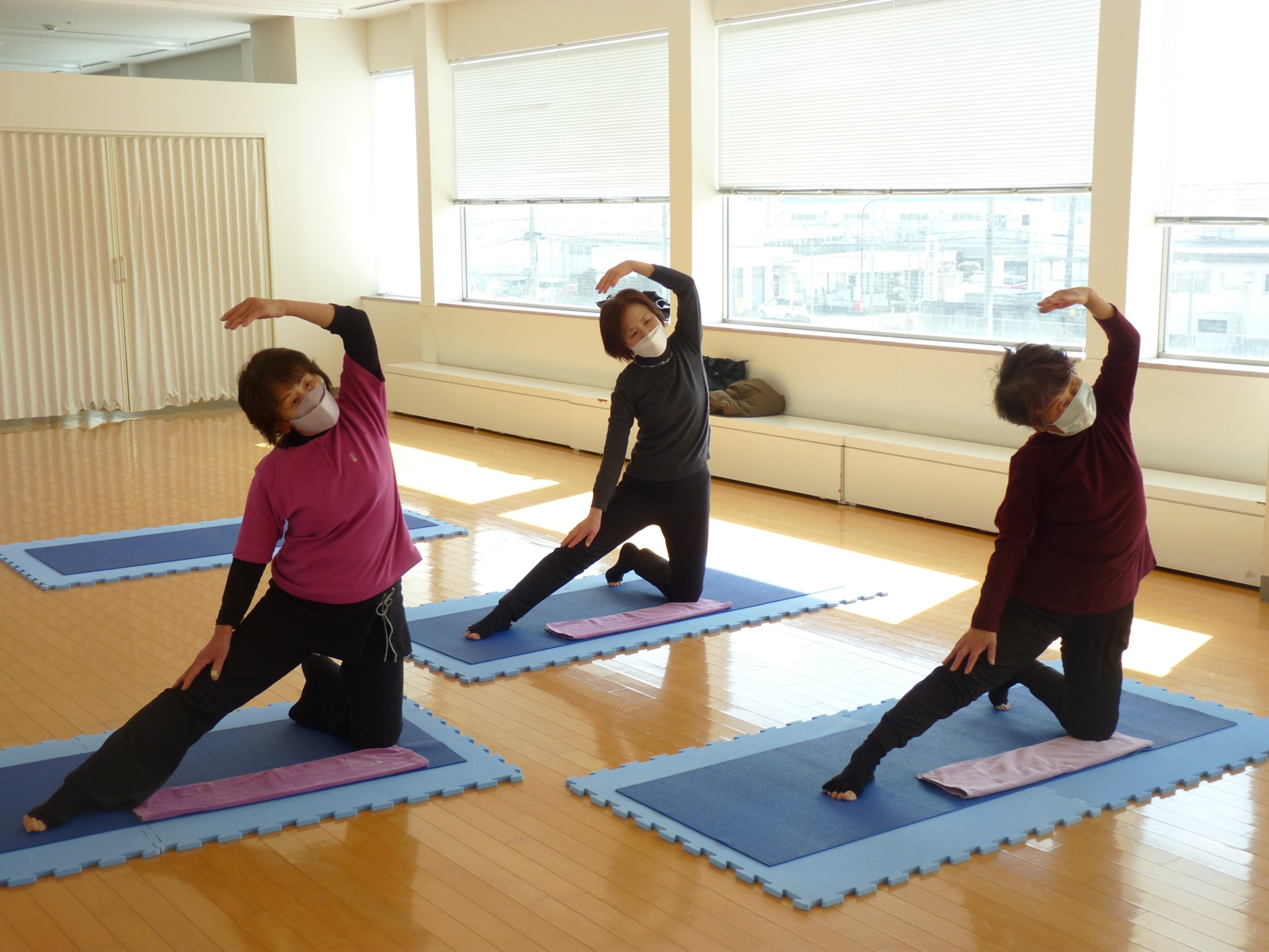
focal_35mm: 46
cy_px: 476
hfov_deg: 41.2
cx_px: 634
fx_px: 1686
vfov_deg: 31.5
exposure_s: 1/100
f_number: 3.2
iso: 80
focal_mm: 8.2
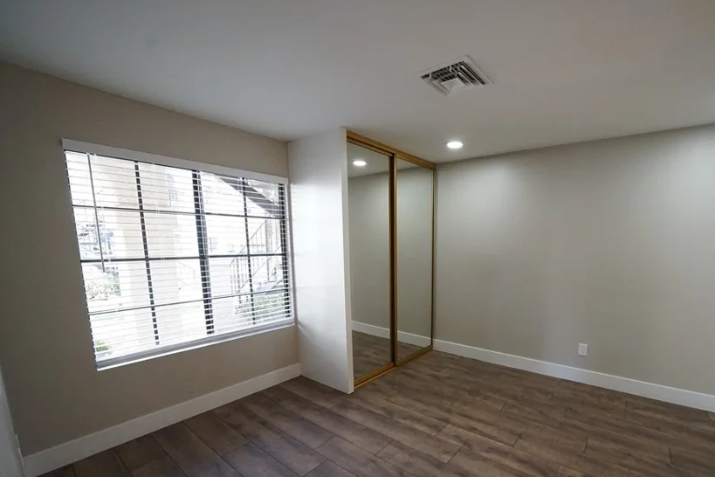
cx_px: 432
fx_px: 298
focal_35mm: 15
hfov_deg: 98.9
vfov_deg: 76.4
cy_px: 289
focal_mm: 12
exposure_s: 1/200
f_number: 7.1
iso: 5000
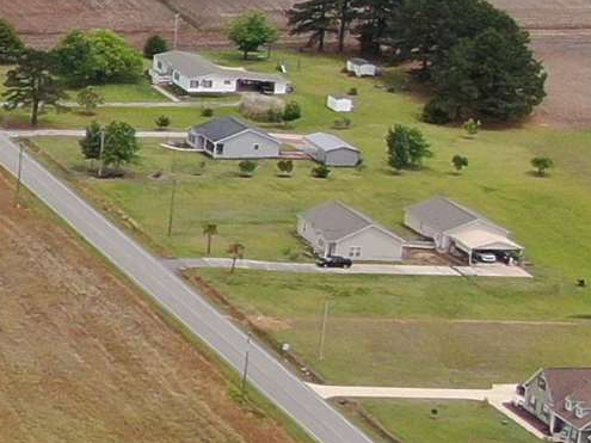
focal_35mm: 149
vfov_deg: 9.9
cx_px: -926
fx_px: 2543
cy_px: 85
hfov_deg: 10.8
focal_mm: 4.39
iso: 100
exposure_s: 1/1250
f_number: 2.8
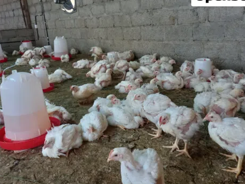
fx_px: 248
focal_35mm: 35
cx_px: 110
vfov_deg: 40.7
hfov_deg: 52.5
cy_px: 84
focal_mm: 4.6
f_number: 2
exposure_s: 1/40
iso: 160
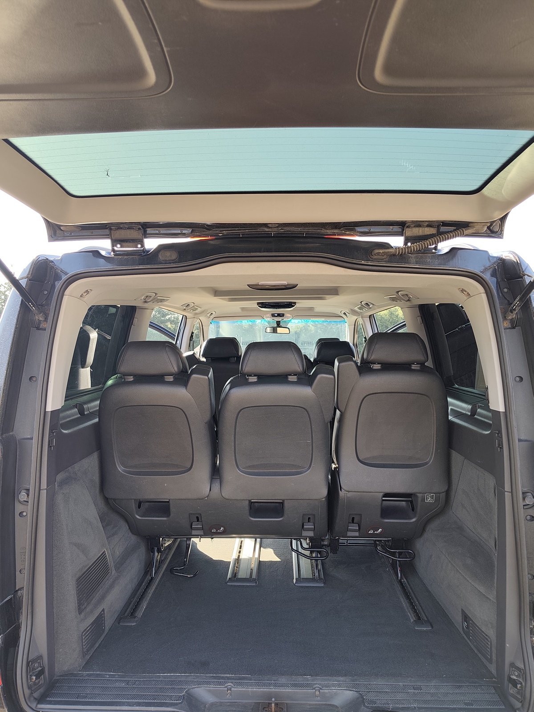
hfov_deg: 58.9
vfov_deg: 73.9
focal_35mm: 23
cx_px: 267
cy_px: 356
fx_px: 473
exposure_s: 1/110
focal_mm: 6.07
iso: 50
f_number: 1.7
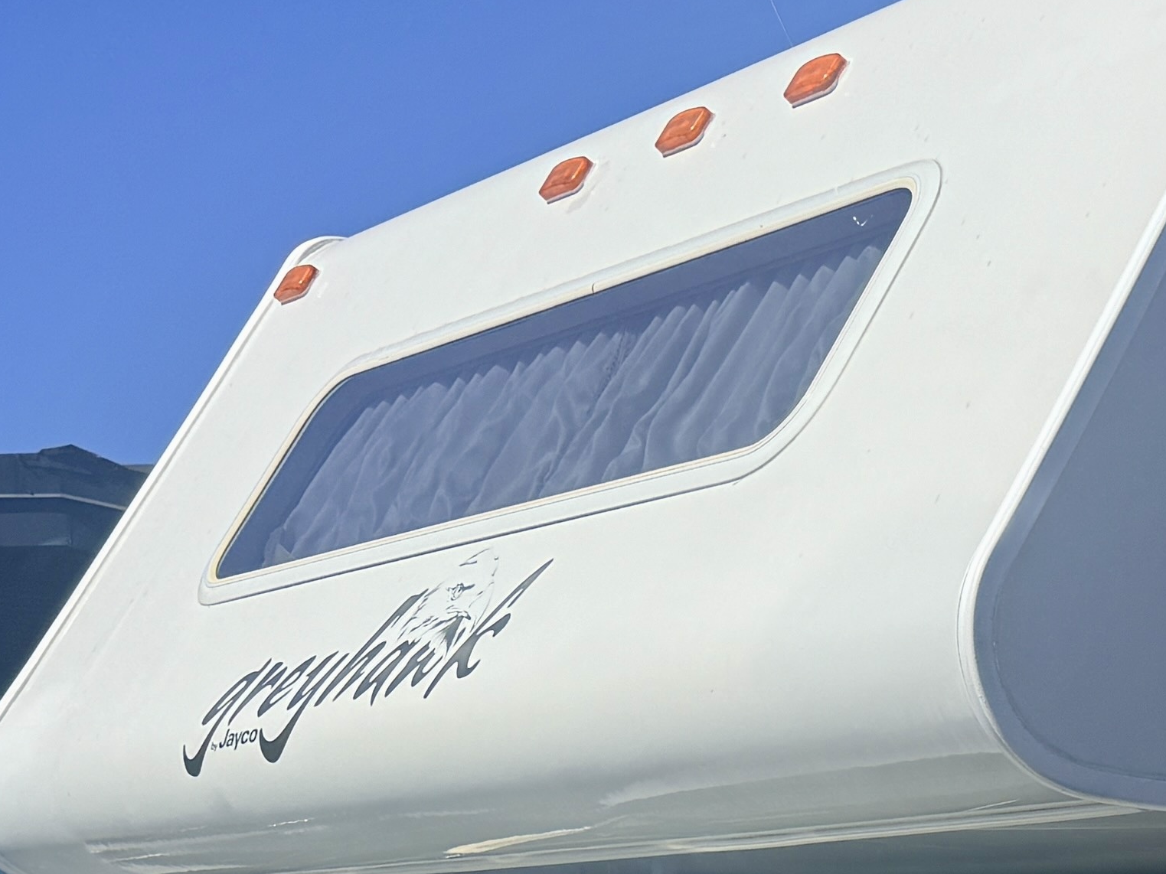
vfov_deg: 15.3
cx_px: 1751
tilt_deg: -0.6
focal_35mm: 90
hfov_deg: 19.1
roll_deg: +0.4
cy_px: 1253
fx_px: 3031
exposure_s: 1/7353
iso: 80
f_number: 1.78
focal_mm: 6.76
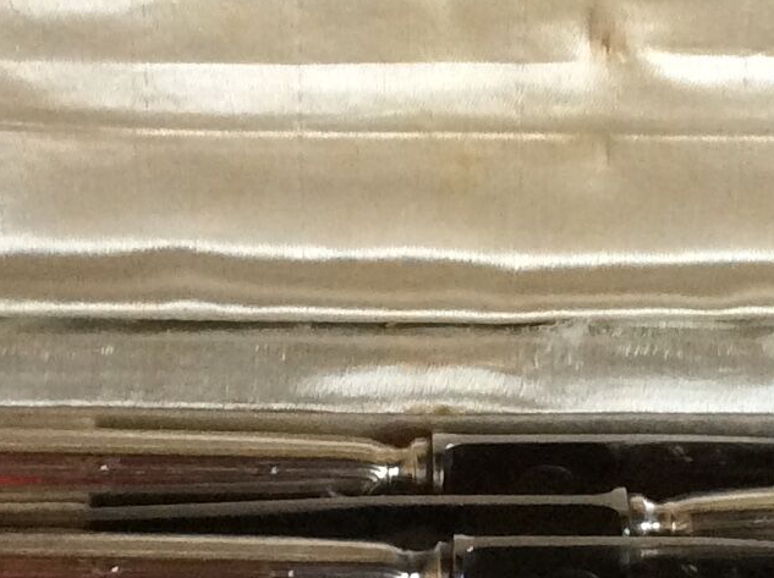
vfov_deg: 11.3
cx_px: 416
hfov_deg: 15.1
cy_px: 375
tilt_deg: -47.6
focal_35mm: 131
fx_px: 2925
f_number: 2.4
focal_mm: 3.3
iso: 160
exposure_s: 1/25
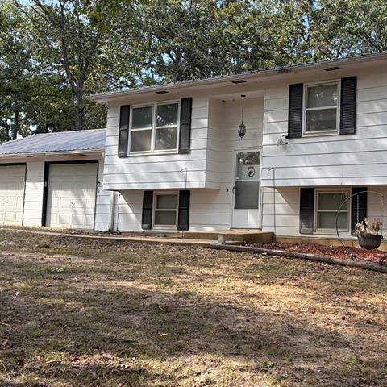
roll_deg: -1.6
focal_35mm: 49
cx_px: 283
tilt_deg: +6.5
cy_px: 171
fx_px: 620
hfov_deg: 34.1
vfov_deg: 34.6
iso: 64
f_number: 1.6
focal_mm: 5.96
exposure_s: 1/1032
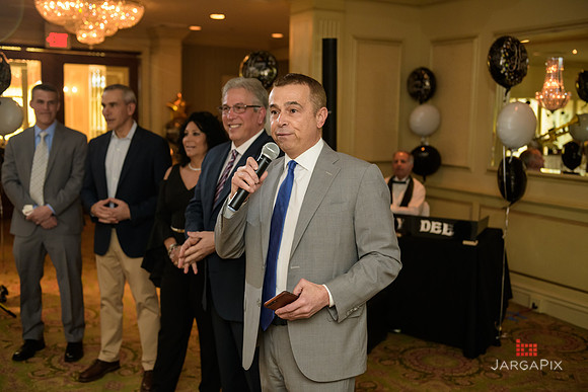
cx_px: 294
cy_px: 196
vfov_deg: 31.9
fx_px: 686
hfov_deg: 46.4
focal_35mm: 42
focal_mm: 42
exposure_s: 1/125
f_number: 3.2
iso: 1000
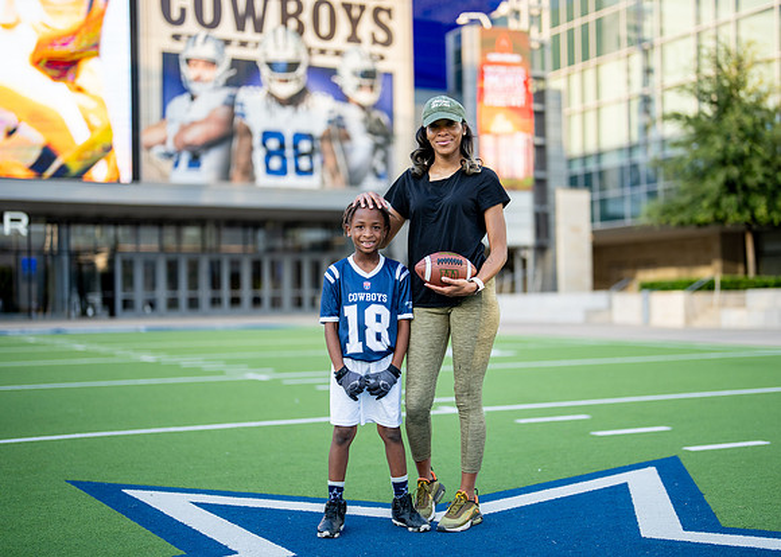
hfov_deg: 35.7
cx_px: 428
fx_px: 1212
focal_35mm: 55
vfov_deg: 25.9
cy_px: 284
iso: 125
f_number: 1.2
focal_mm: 50
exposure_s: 1/1600
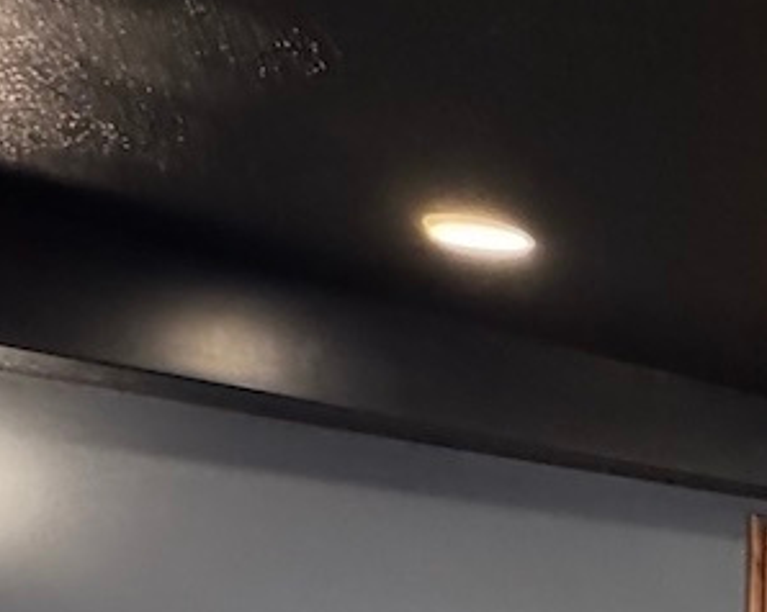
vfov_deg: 25.5
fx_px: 1066
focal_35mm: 47
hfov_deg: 29.8
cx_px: 1048
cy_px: 877
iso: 1250
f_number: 2.2
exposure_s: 1/60
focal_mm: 2.22
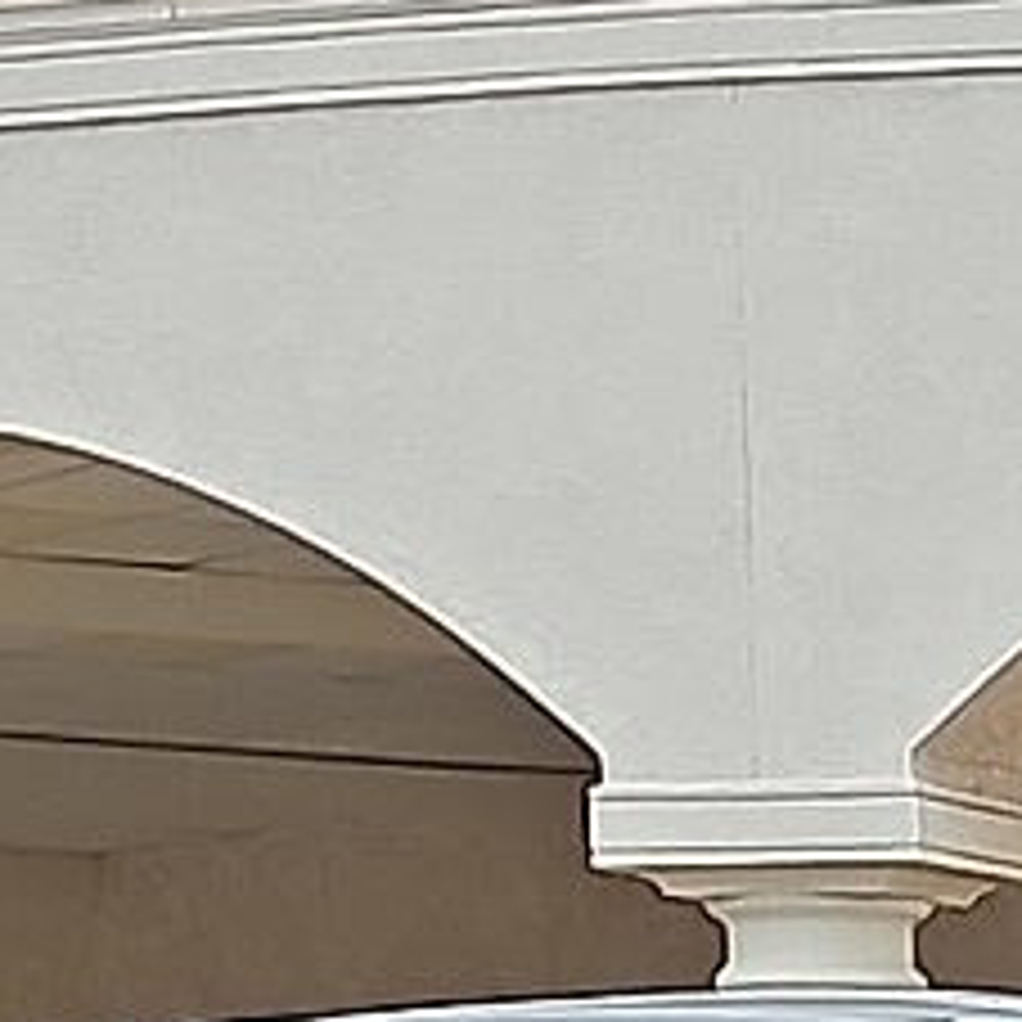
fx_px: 8317
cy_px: 2661
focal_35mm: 249
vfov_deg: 6.6
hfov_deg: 6.8
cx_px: 2080
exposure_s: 1/417
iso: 25
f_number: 1.8
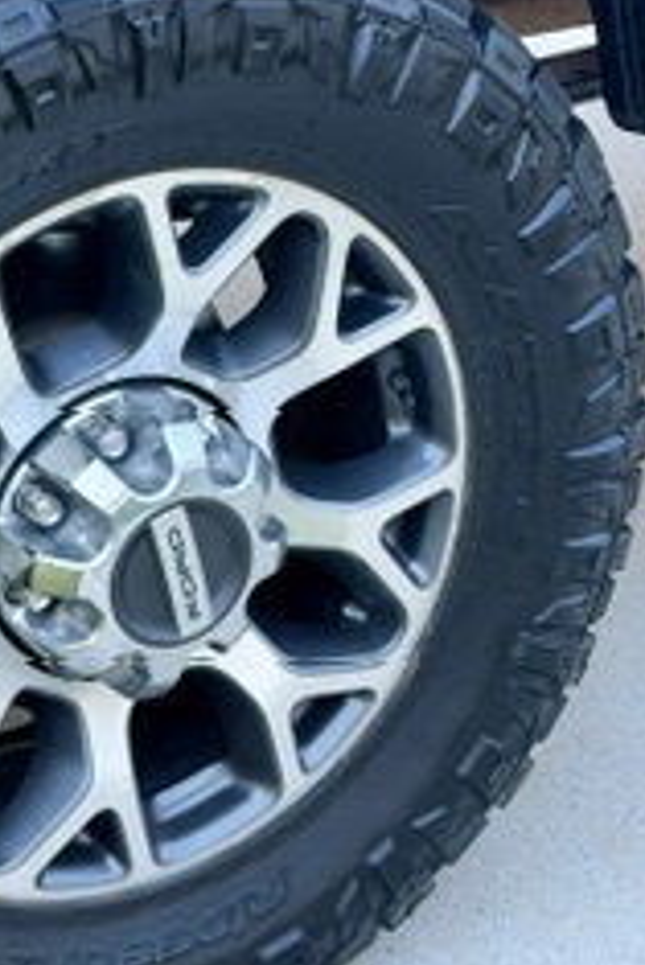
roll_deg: -0.3
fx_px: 2737
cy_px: 411
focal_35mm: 102
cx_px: 8
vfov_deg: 20.0
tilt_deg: -24.8
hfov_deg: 13.3
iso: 250
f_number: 1.78
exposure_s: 1/60
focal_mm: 6.76
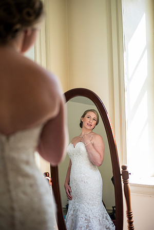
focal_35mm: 50
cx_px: 77
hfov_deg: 27.0
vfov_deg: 39.6
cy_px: 115
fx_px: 321
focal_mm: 50
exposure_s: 1/1250
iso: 640
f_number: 2.2
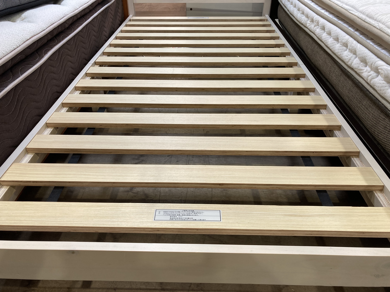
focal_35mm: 28
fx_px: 315
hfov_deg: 63.4
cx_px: 195
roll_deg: -0.3
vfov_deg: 49.7
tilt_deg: -34.9
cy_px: 146
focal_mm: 3.99
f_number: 1.8
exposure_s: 1/50
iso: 64
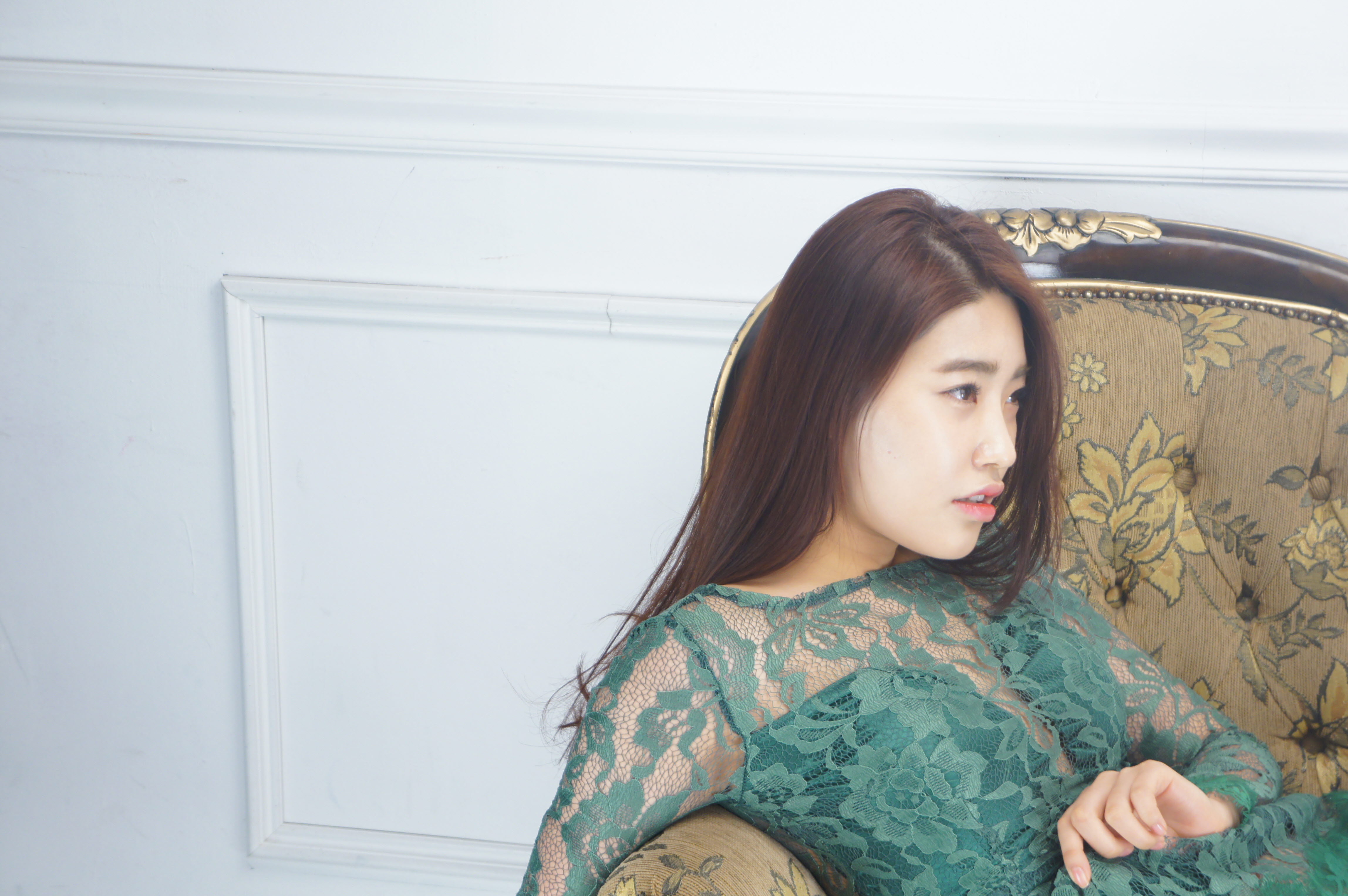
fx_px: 3087
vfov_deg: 16.5
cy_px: 448
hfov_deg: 24.6
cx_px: 674
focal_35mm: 82
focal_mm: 55
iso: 640
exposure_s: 1/100
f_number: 5.6
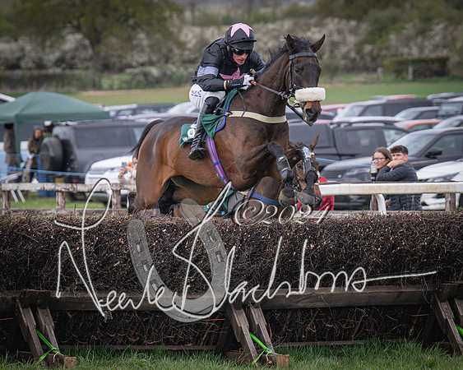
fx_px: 5332
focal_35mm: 389
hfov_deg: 5.0
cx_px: 126
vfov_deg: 4.0
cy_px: 230
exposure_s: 1/1600
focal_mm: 195
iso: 800
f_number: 5
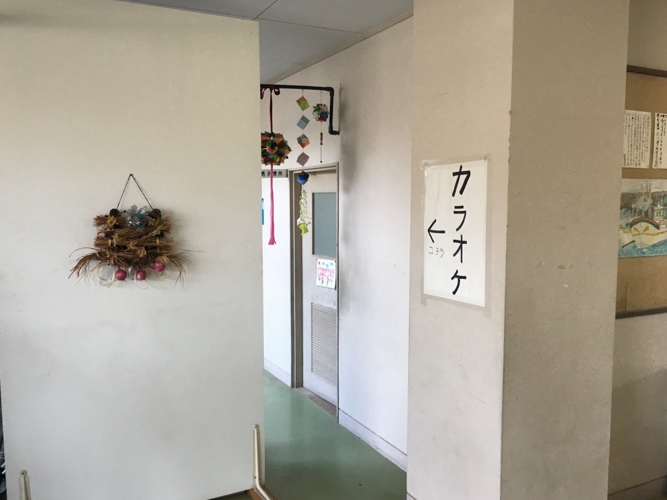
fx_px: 578
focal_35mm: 30
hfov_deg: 60.0
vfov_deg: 46.8
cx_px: 330
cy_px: 256
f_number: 2.2
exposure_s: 1/30
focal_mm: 4.15
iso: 40
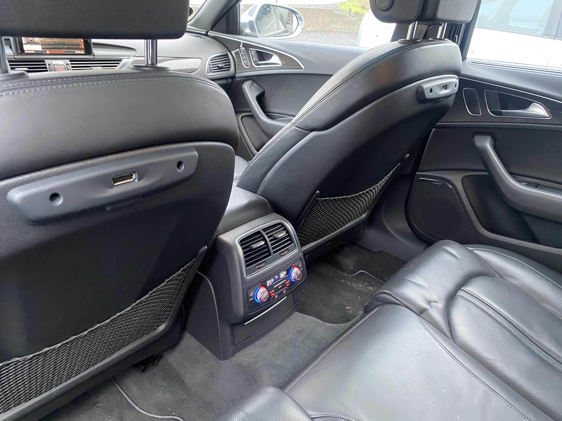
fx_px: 422
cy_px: 210
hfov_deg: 67.3
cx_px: 281
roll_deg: -3.9
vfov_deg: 53.1
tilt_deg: -25.7
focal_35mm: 26
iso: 640
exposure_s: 1/39
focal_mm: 4.25
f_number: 1.8
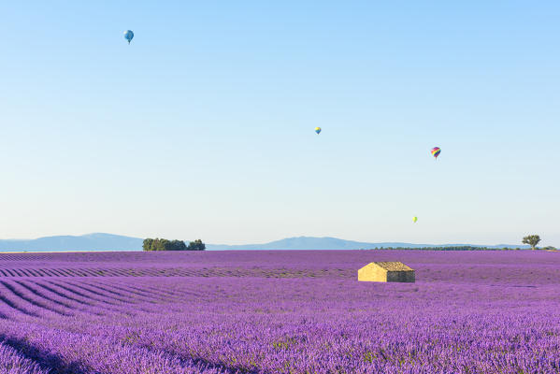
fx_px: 1089
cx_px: 280
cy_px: 187
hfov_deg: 28.8
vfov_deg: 19.5
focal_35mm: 70
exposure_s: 1/100
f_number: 13
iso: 160
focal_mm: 70
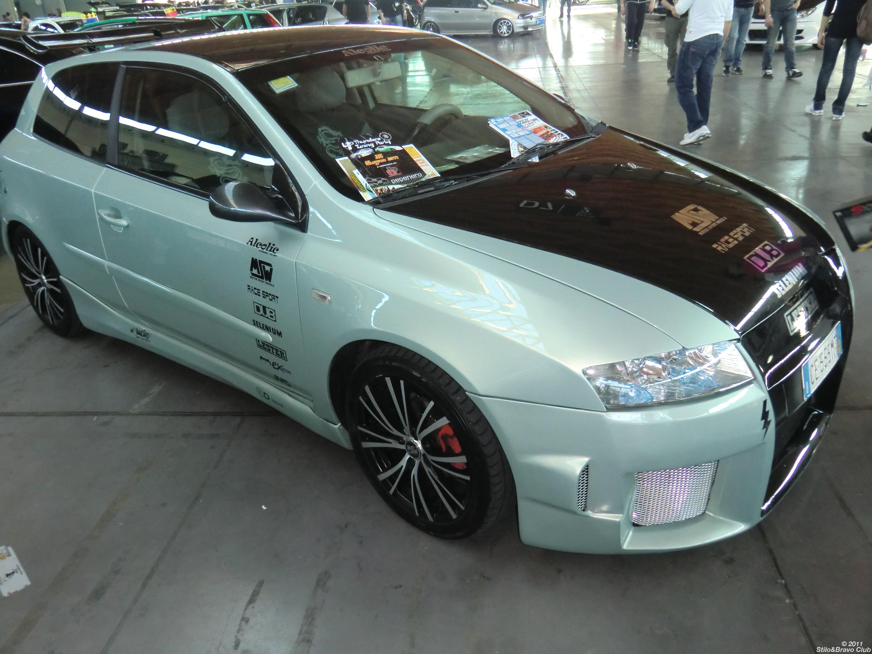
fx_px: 731
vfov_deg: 48.2
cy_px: 327
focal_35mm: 29
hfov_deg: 61.7
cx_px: 436
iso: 400
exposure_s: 1/60
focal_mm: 5.2
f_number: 3.5
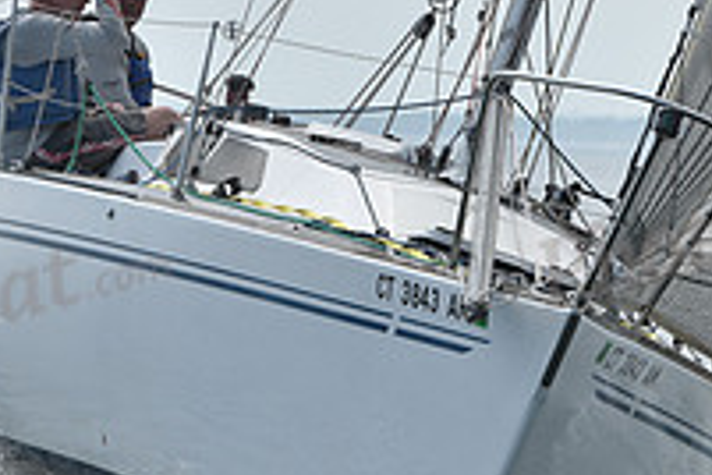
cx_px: 358
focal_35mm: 562
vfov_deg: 2.4
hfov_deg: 3.7
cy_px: 83
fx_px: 11114
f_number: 7.1
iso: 200
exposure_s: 1/1250
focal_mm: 195
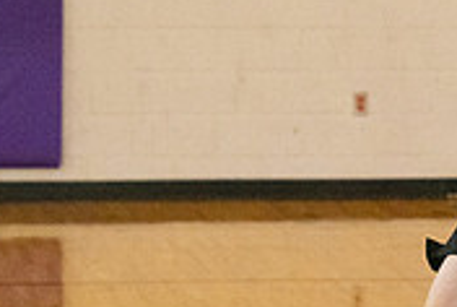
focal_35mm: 283
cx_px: 631
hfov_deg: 7.2
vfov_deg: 4.9
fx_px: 3599
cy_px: 157
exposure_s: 1/800
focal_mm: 86
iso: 10000
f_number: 4
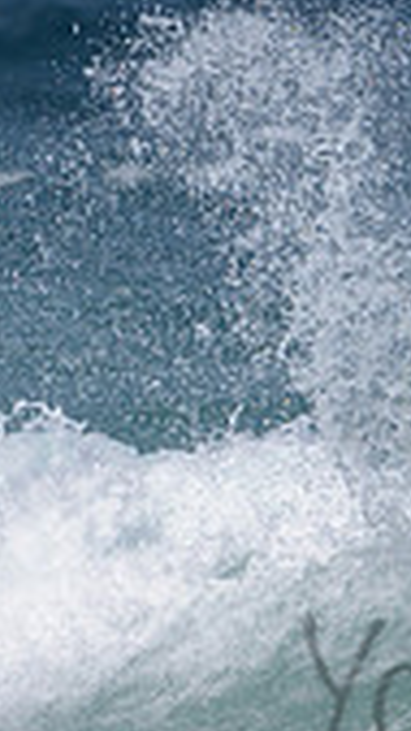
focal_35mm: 2207
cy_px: 579
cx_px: 774
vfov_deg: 1.0
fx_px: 42781
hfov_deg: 0.6
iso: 72
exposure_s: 1/2000
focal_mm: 500
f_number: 5.6
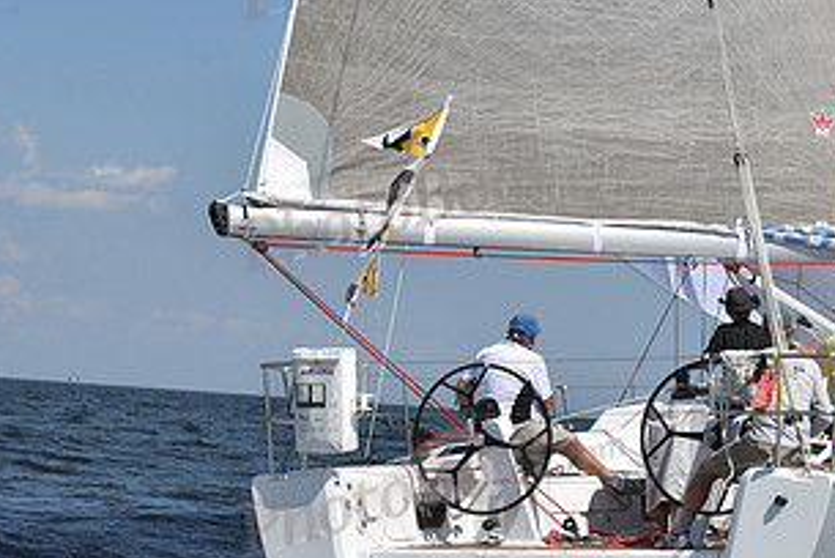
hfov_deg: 15.2
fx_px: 3088
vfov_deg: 10.3
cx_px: 769
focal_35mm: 133
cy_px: 305
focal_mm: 70
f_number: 10
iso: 320
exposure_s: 1/1250
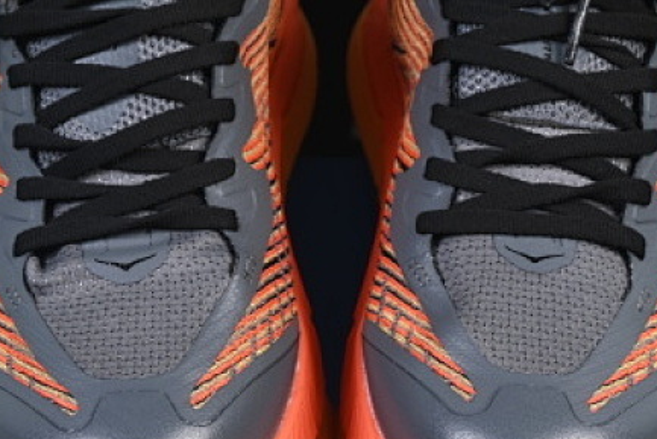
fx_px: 3414
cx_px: 322
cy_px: 219
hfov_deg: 11.0
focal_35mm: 187
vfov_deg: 7.3
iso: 160
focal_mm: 50
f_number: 7.1
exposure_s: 1/60
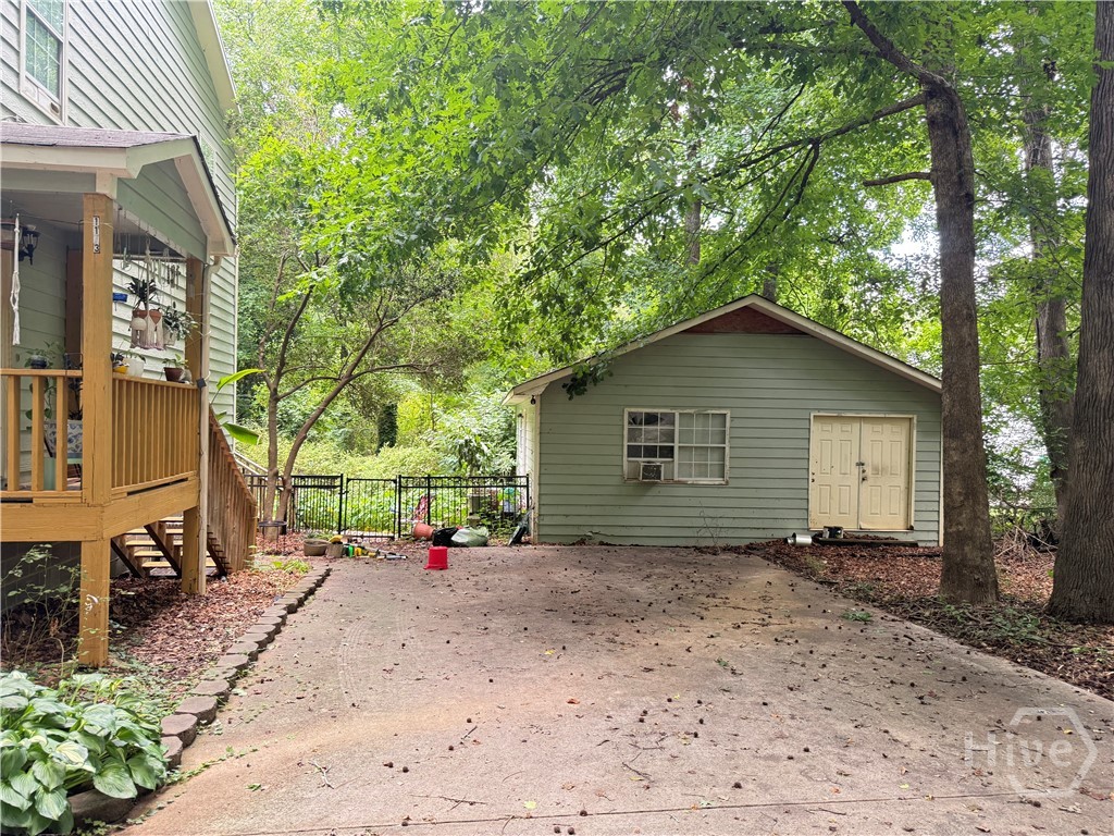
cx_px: 557
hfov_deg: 71.6
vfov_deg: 56.8
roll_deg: -0.5
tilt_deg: -0.1
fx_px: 772
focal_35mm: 24
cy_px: 418
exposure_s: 1/121
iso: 160
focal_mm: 6.76
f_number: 1.78
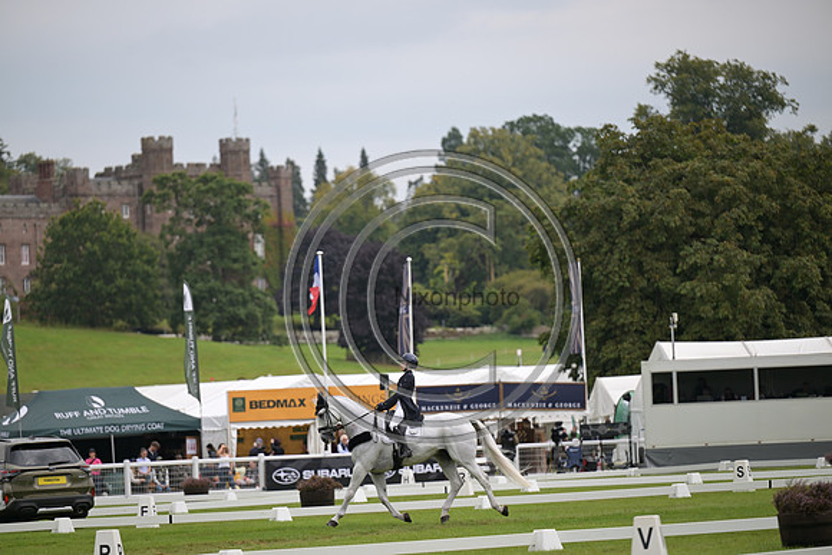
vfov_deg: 7.4
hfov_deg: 11.1
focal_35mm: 185
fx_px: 4276
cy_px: 278
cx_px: 416
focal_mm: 185
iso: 200
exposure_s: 1/1250
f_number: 3.2
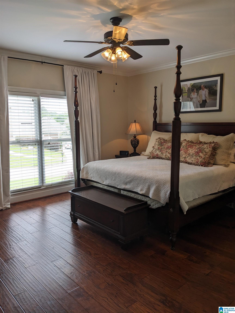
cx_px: 118
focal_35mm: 27
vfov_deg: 65.3
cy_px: 156
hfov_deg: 51.4
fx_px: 244
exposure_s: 1/121
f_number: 1.73
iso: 43
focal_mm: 4.38
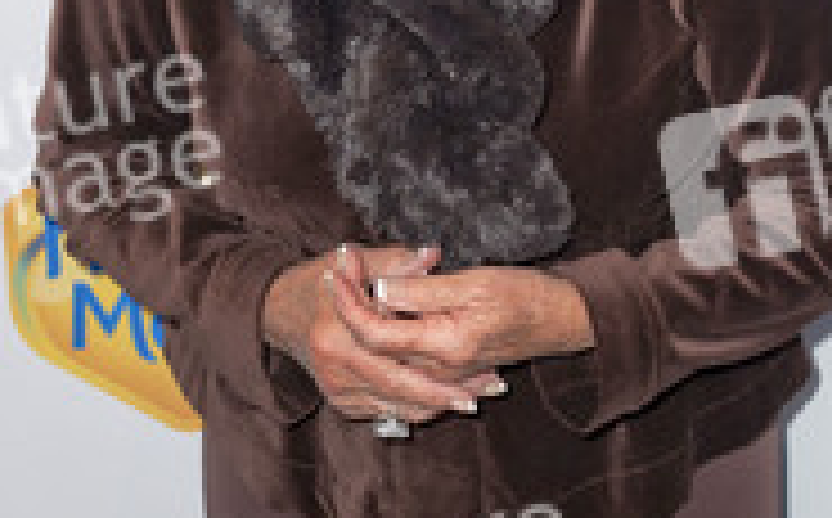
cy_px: -63
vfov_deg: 10.1
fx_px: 2898
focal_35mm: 128
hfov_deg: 16.3
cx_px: 483
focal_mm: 58
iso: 500
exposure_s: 1/400
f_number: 4.5
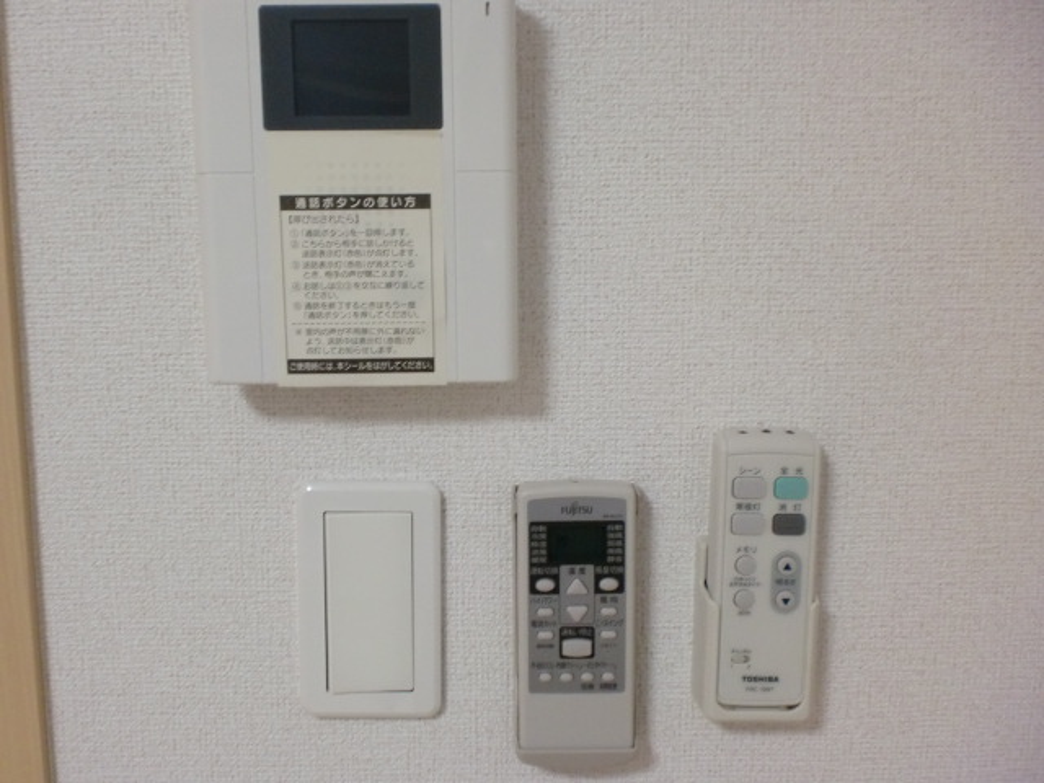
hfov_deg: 52.6
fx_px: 1056
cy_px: 392
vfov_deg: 40.7
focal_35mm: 35
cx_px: 522
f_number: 3.1
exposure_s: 1/60
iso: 250
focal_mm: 6.3
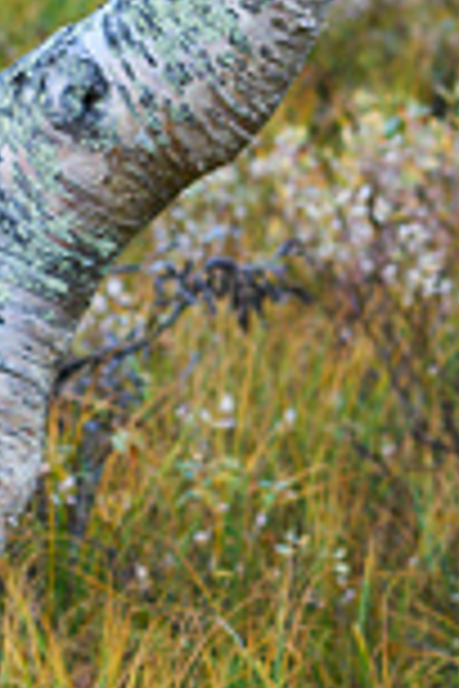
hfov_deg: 3.5
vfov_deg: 5.3
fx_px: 7458
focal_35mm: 390
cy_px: 389
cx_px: -616
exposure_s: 1/125
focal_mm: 85
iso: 100
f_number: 2.8
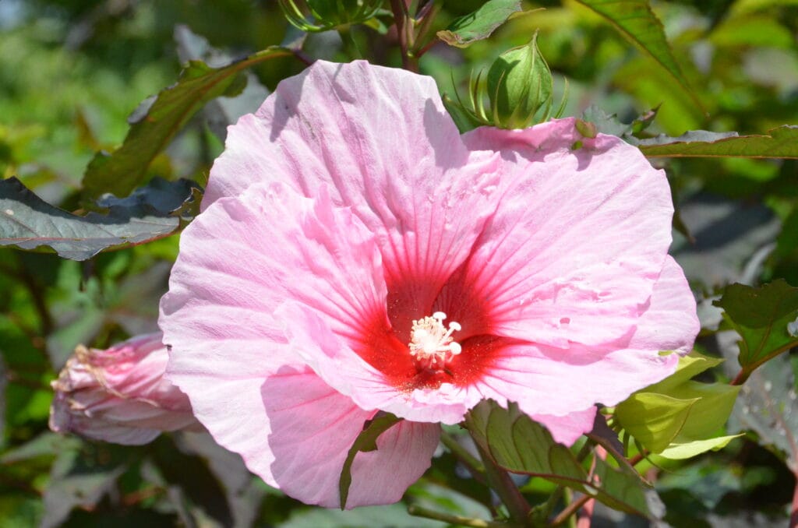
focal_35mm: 123
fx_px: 2721
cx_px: 399
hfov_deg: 16.7
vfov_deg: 11.1
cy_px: 264
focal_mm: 82
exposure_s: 1/8000
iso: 3200
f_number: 9
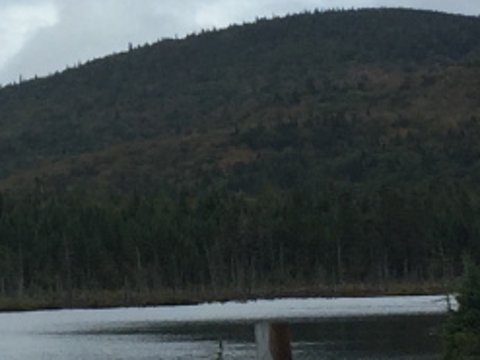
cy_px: 99
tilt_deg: +4.2
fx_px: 2606
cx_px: -105
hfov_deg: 10.3
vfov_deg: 7.9
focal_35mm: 188
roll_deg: +1.5
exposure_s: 1/2639
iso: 32
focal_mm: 4.15
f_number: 2.2
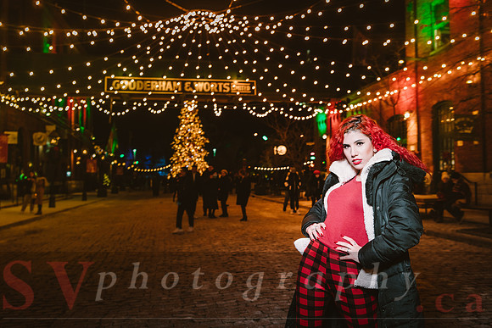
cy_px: 164
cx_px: 246
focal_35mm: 31
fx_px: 419
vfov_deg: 42.8
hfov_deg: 60.8
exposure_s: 1/30
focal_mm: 30
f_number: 3.5
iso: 800
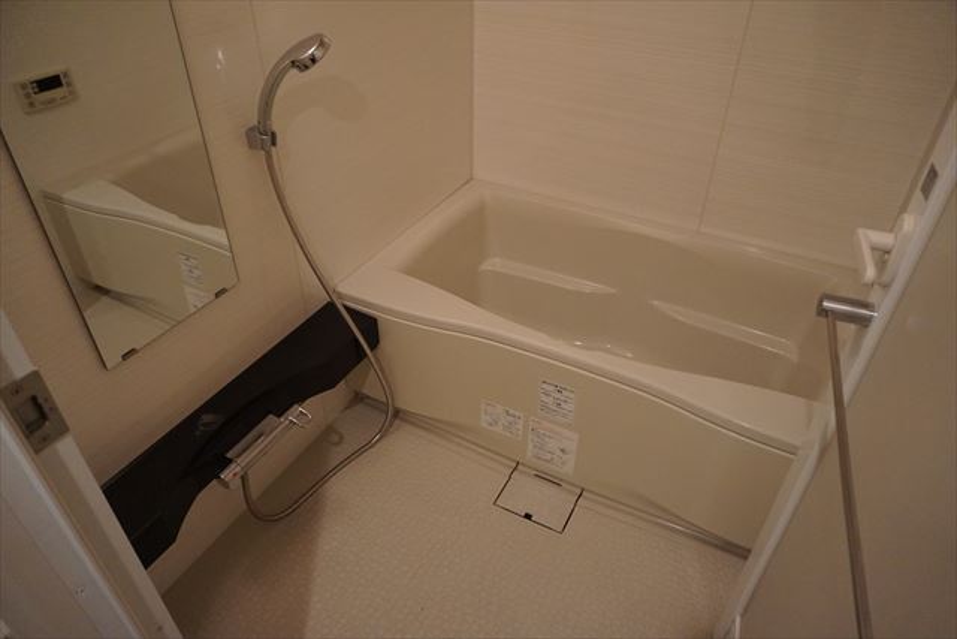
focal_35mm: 24
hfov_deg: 73.7
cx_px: 478
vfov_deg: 53.2
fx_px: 638
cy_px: 320
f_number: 3.5
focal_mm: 16
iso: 2500
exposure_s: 1/160
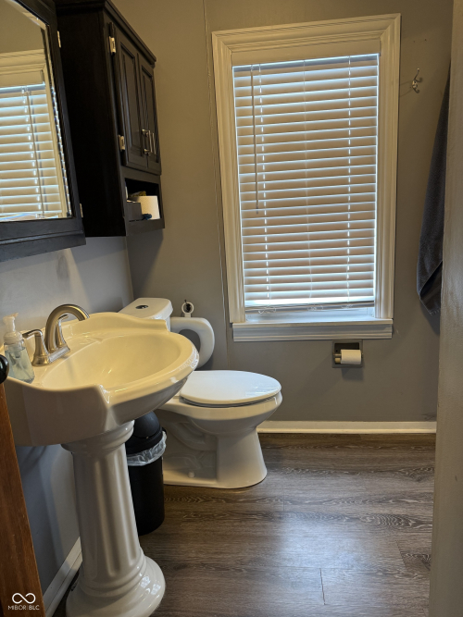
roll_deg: +3.3
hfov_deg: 56.8
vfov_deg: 71.6
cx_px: 232
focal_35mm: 24
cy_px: 308
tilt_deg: -13.3
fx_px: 428
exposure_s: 1/60
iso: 200
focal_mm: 6.76
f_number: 1.78
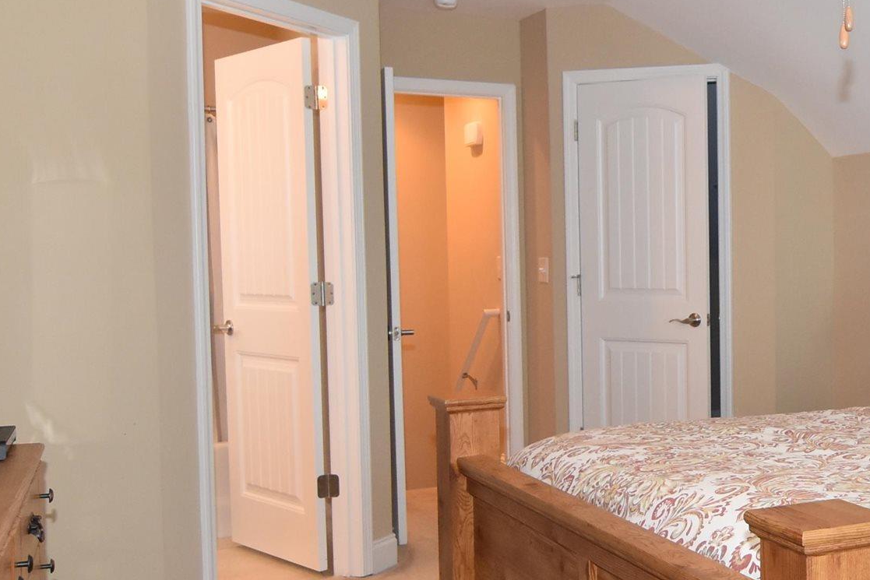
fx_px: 1097
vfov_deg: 29.6
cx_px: 806
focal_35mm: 45
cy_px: 306
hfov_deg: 39.7
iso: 800
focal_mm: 11
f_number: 3.5
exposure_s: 1/60
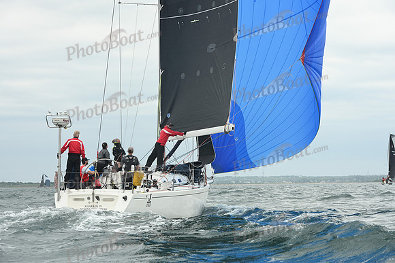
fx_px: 1317
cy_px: 132
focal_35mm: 120
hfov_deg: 17.1
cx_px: 198
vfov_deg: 11.4
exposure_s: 1/800
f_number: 9
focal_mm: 120
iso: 400
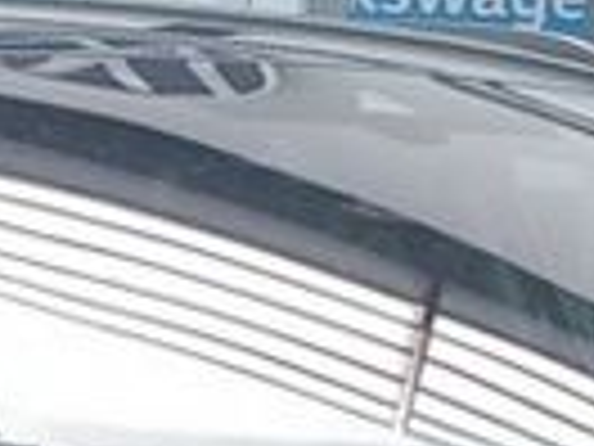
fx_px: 2025
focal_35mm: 118
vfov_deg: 11.2
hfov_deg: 16.6
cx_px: 468
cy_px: 937
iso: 20
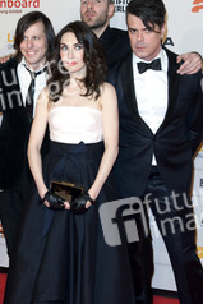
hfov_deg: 21.1
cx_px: 49
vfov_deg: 31.4
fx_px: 541
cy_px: 152
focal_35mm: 64
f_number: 5.6
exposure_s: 1/250
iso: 800
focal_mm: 38
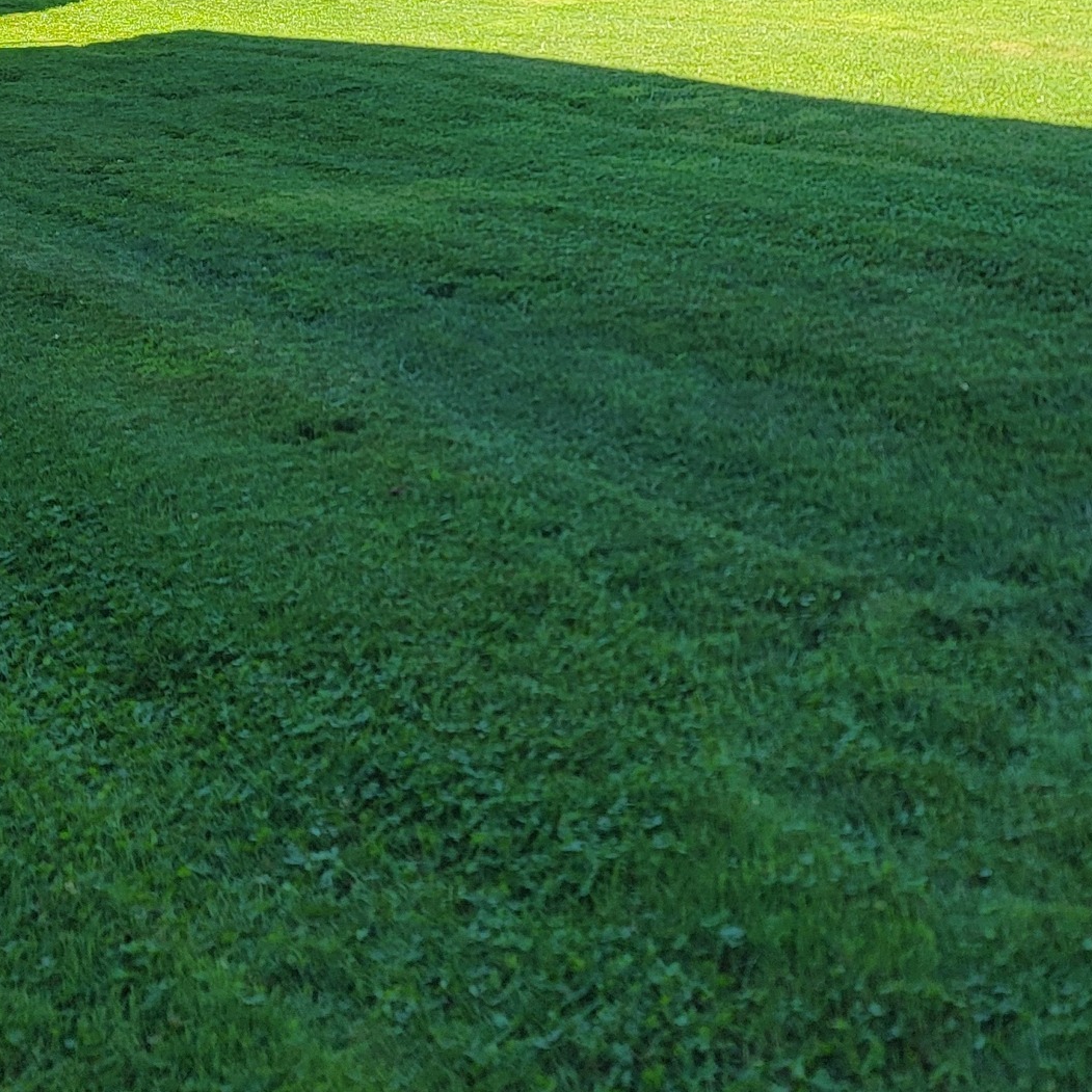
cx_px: 747
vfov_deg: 26.6
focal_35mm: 62
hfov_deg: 27.5
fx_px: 2213
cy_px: 61
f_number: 1.8
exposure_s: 1/224
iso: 16
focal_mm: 6.7
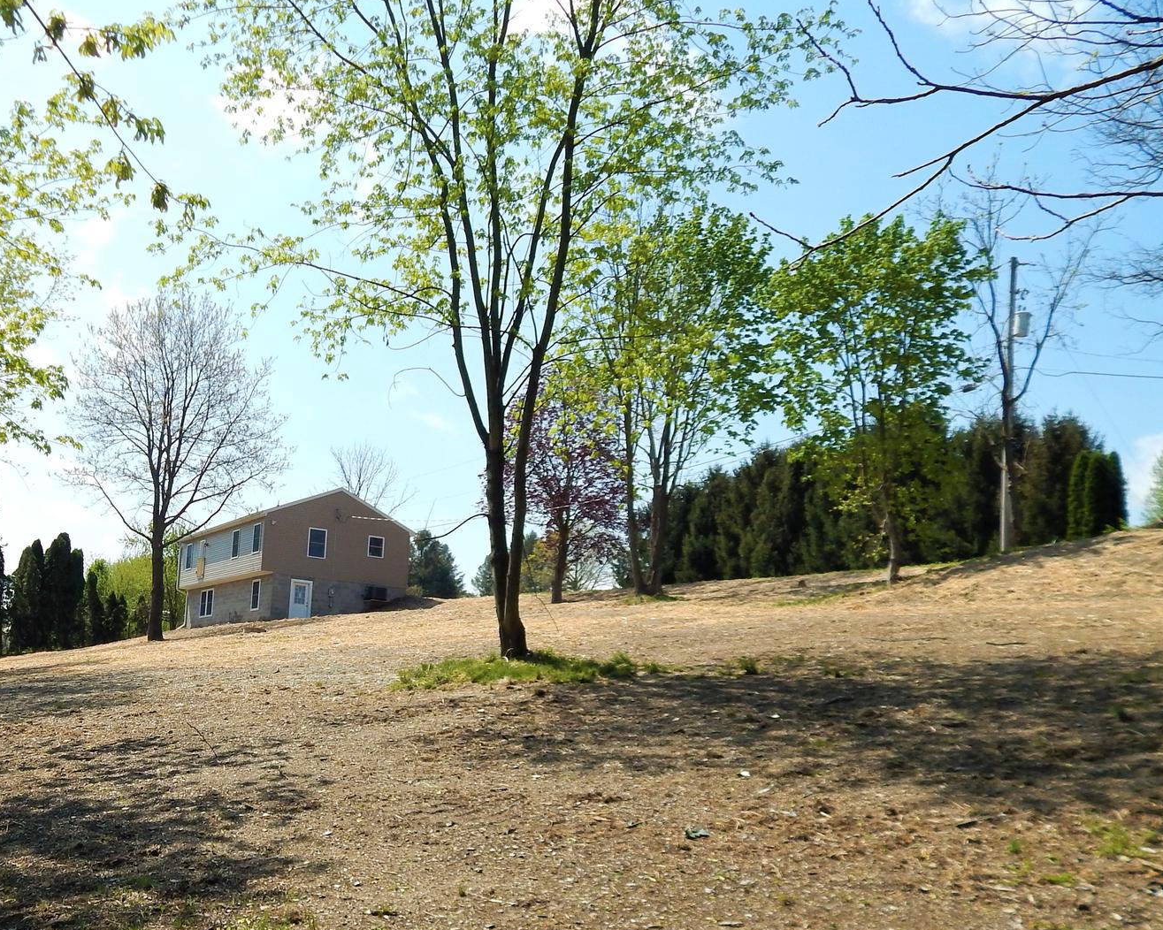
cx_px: 293
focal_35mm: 38
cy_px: 604
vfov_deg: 38.8
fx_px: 1308
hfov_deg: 46.3
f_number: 6.1
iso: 125
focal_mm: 4.5
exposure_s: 1/400
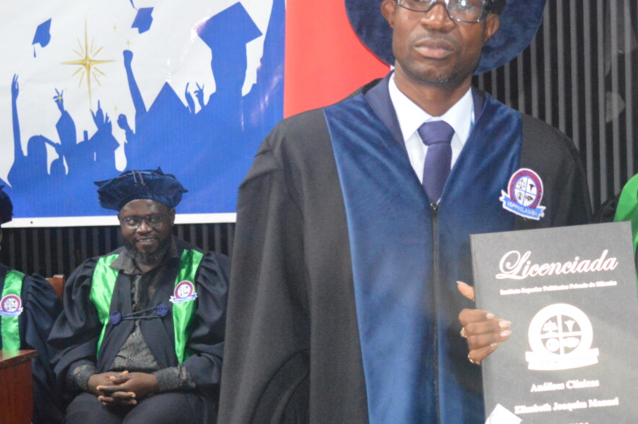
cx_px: 545
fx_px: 1698
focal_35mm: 96
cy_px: 232
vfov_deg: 14.2
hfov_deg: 20.9
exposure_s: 1/60
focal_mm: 35
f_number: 5
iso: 3200
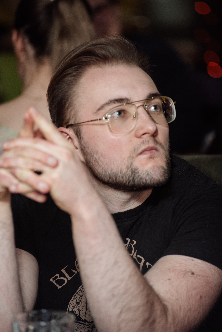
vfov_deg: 9.8
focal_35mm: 209
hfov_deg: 6.6
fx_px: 1933
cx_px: 111
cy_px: 169
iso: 500
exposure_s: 1/160
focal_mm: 200
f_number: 4
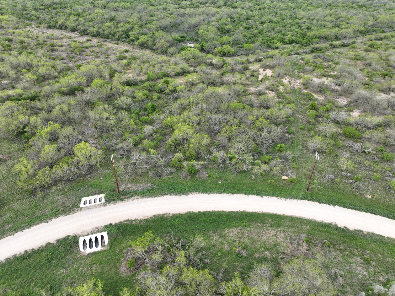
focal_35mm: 24
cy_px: 148
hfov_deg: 71.6
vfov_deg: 56.8
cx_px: 198
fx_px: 274
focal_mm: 12.29
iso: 100
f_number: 2.8
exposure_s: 1/640
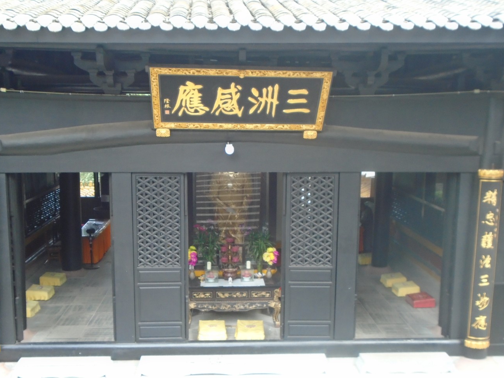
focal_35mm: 39
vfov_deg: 36.8
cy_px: 204
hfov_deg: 47.8
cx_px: 239
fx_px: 568
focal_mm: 6.4
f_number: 3.8
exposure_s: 1/40
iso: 200
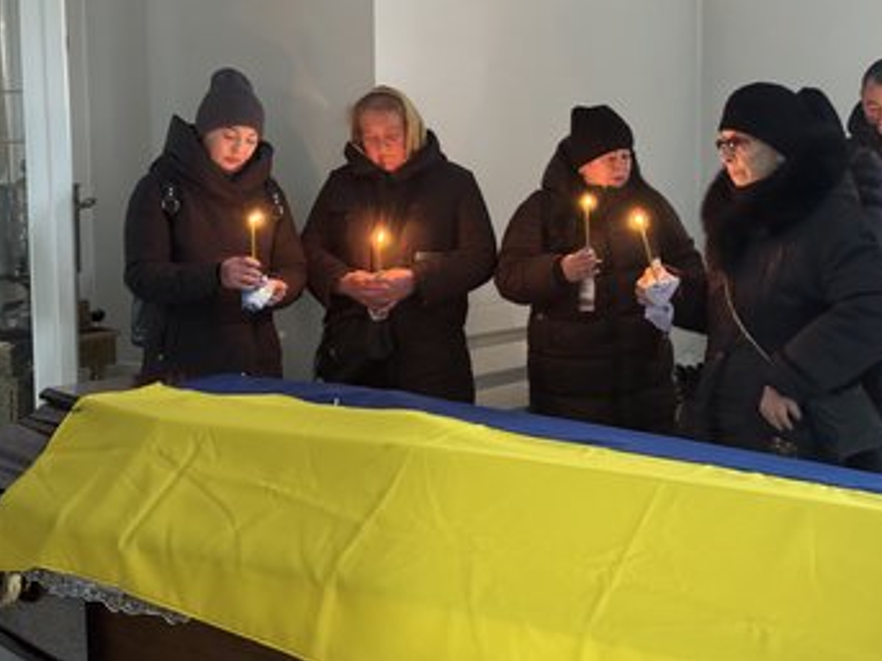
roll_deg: +0.9
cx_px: 468
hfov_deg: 34.4
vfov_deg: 26.1
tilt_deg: -5.2
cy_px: 278
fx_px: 1426
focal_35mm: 56
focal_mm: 6.76
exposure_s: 1/24
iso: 800
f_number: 1.78
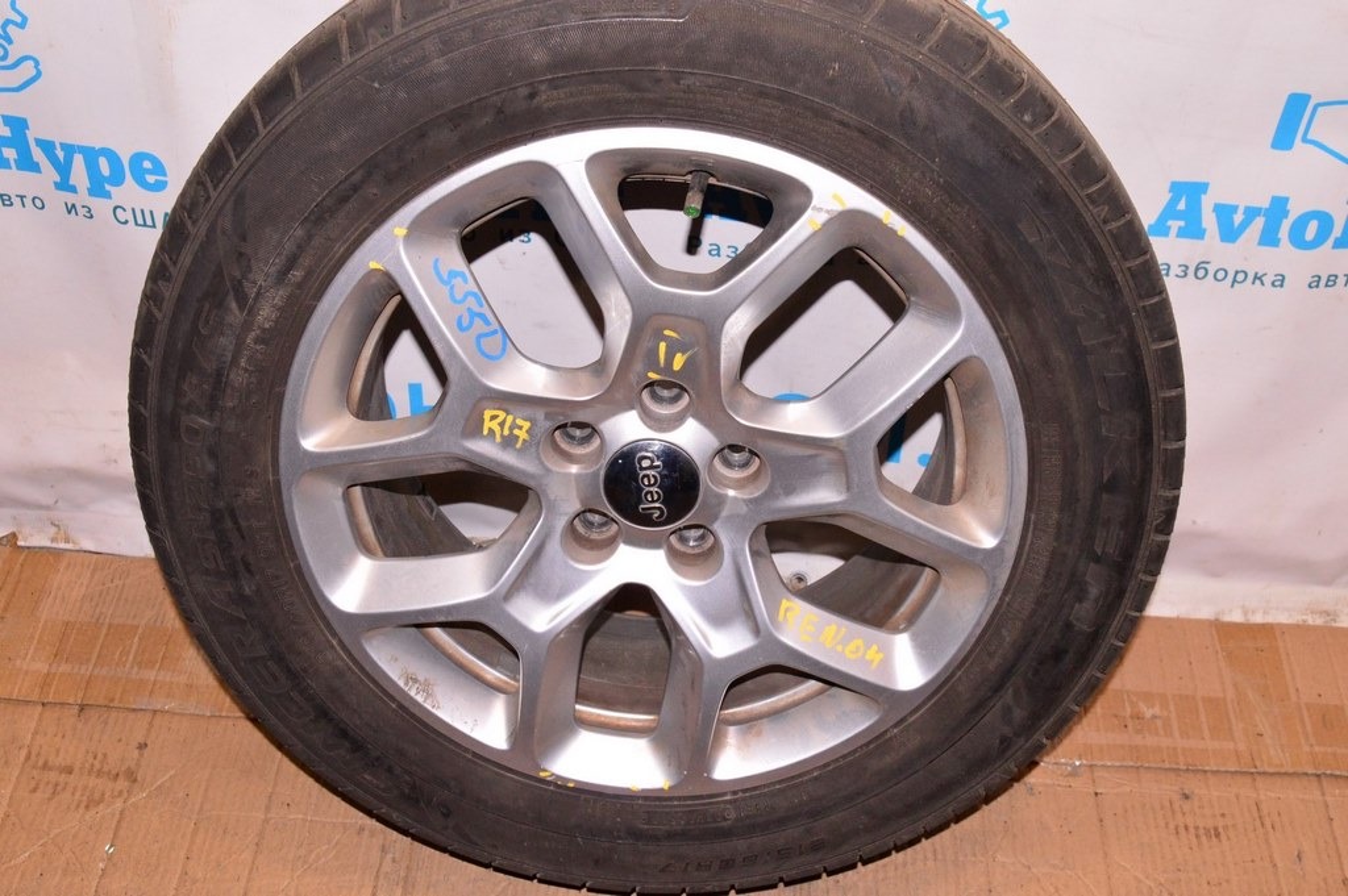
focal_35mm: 40
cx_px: 674
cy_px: 448
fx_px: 1515
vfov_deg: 33.0
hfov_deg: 48.0
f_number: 8
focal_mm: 27
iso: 1600
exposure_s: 1/125
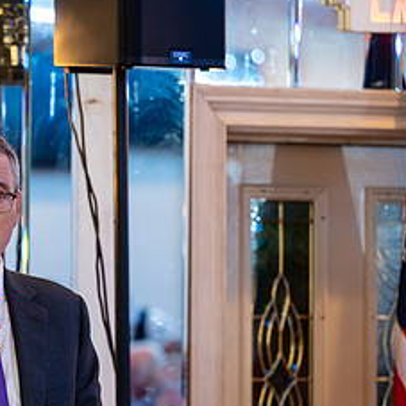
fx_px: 3981
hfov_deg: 5.8
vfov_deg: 5.8
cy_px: 283
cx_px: -37
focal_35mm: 300
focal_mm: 130
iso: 1250
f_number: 3.2
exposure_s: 1/125
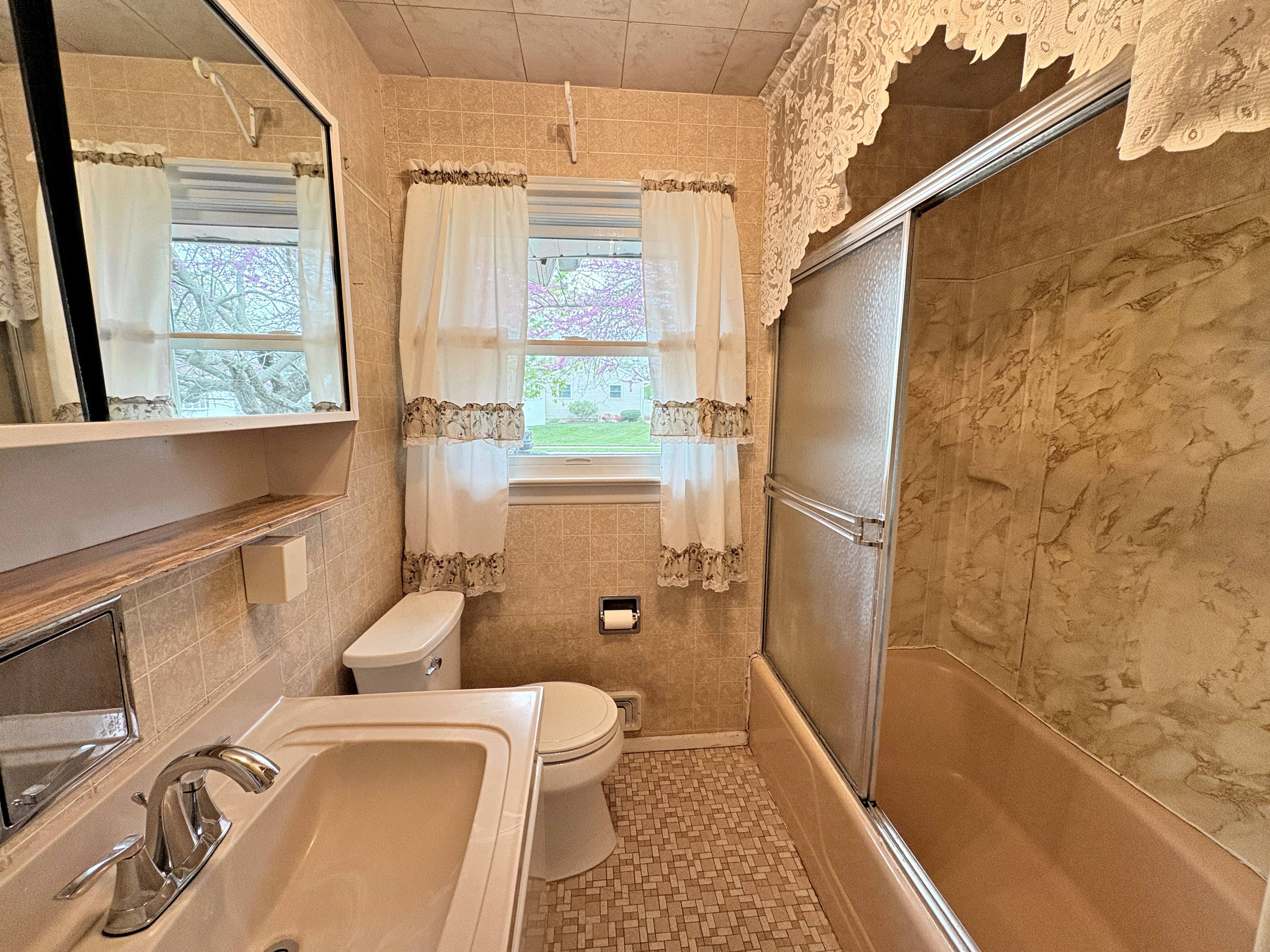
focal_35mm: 14
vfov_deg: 85.7
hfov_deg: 102.1
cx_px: 635
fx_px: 514
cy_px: 476
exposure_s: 1/120
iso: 320
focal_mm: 2.22
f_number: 2.2
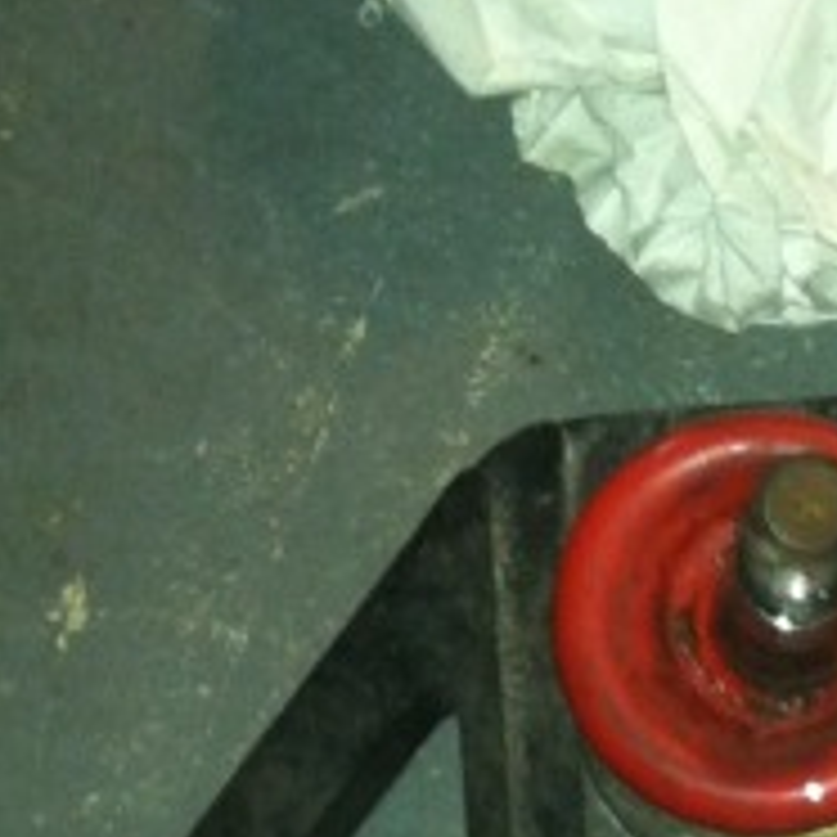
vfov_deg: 9.7
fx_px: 4651
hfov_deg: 10.0
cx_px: 1138
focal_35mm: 170
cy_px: 1523
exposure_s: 1/15
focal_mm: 3.9
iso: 100
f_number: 2.8
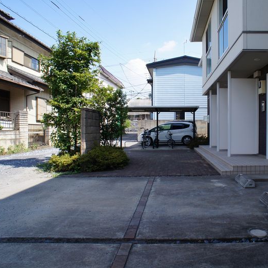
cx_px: 165
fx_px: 272
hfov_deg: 52.1
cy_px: 134
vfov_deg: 52.5
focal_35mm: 31
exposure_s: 1/100
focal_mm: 16
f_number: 11
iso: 200
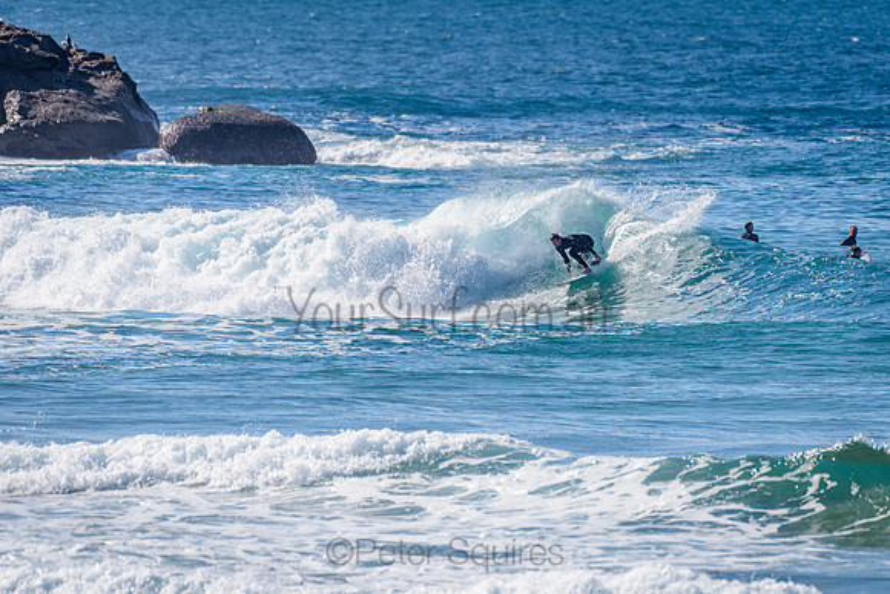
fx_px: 15164
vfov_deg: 2.2
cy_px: 260
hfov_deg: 3.4
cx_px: 526
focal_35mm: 613
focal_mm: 500
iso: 110
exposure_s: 1/2000
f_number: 5.6
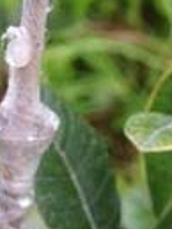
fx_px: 1349
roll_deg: -1.4
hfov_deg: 7.2
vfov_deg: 9.3
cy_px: -156
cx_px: -27
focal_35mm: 204
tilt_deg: -36.1
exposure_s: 1/223
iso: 50
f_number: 2.4
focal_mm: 4.12
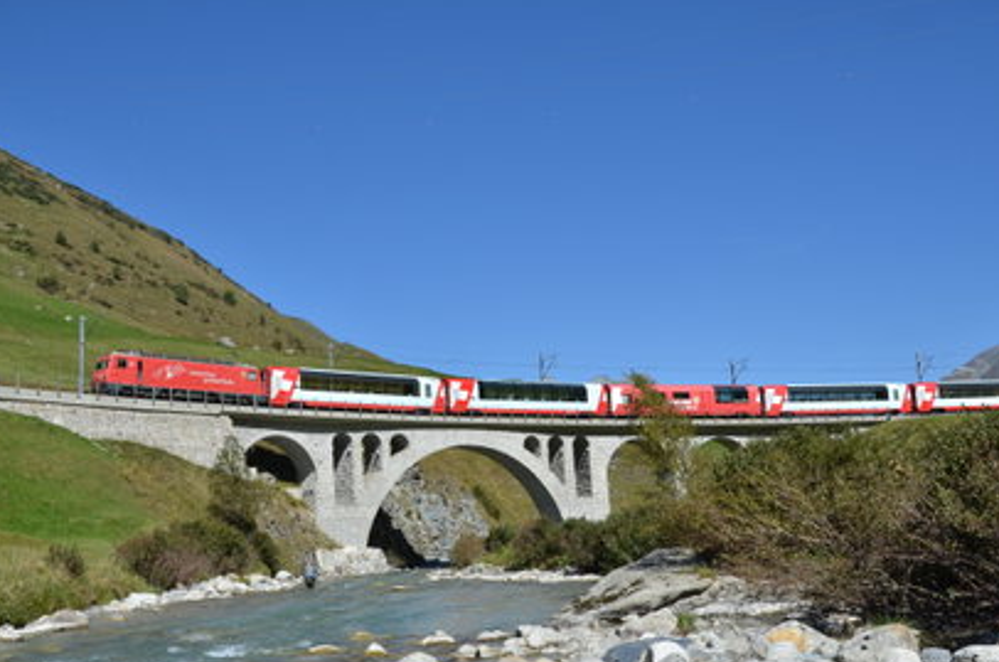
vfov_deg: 34.0
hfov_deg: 49.6
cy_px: 379
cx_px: 482
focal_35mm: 39
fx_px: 1080
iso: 200
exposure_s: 1/400
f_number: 10
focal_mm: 22
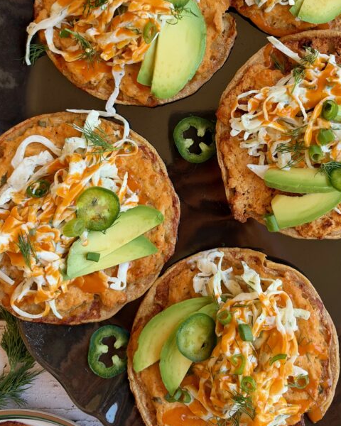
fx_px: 505
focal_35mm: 40
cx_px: 224
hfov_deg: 37.0
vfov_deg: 45.3
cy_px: 152
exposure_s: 1/121
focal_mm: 6.93
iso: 200
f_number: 1.8
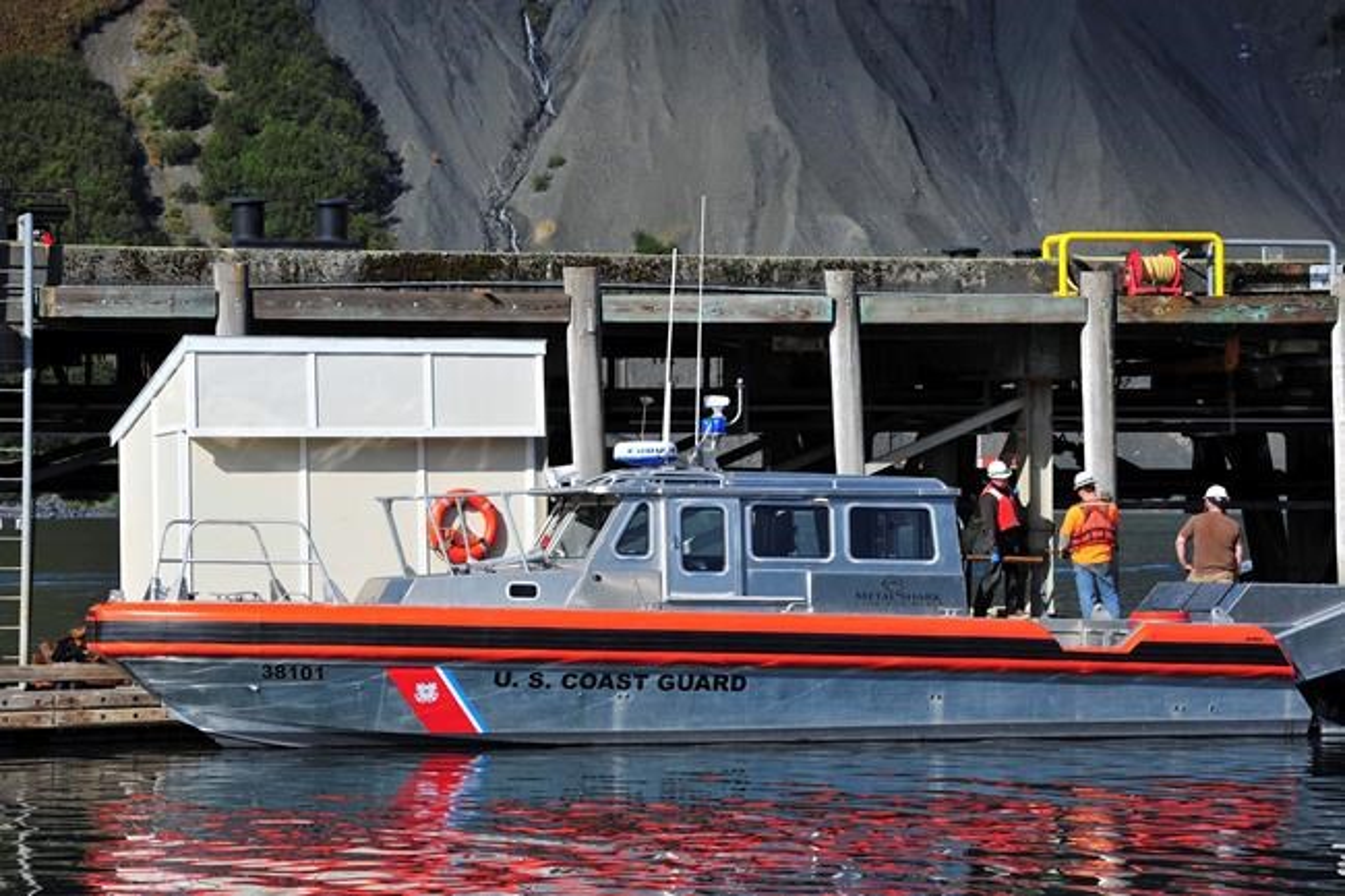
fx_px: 5416
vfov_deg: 9.5
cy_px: 448
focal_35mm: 145
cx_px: 672
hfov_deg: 14.2
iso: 320
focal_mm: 145
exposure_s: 1/1000
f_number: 8
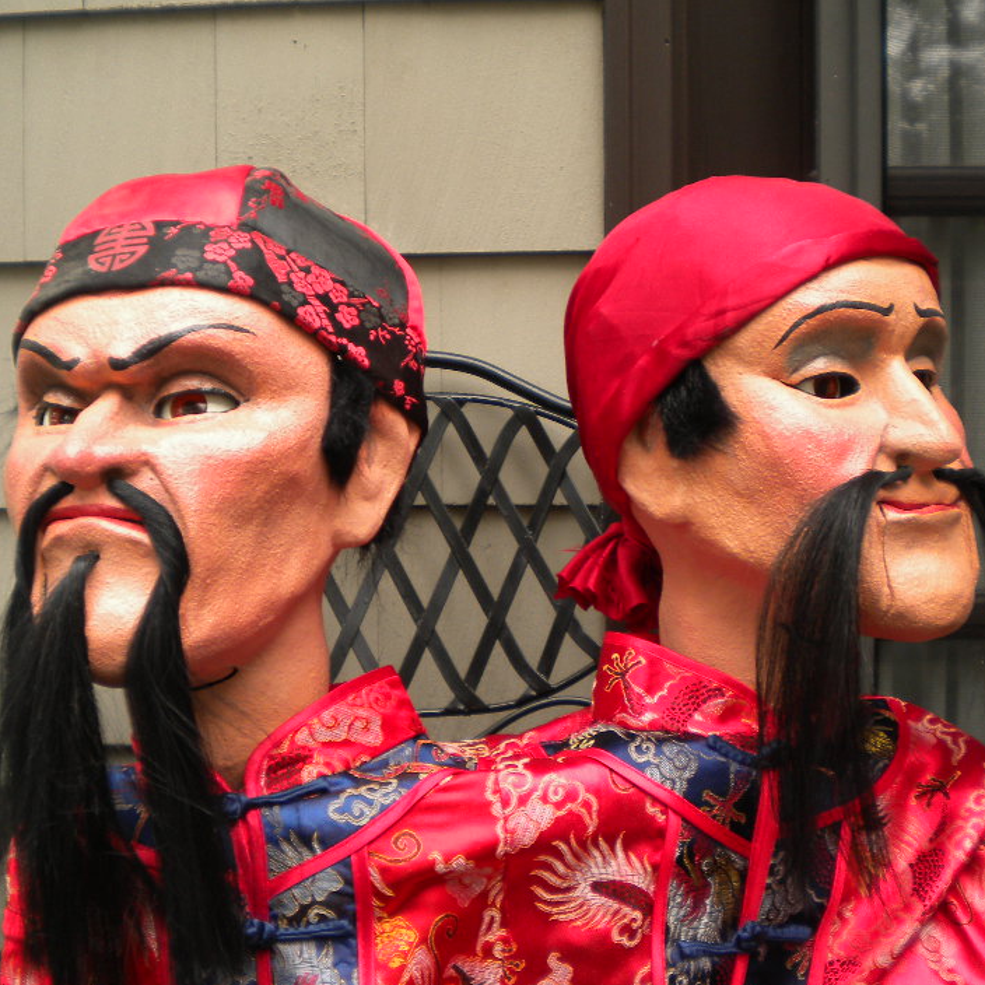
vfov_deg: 37.5
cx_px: 469
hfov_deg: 37.5
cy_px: 513
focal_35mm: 45
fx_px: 1449
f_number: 3.1
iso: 80
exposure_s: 1/87.4
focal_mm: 6.3
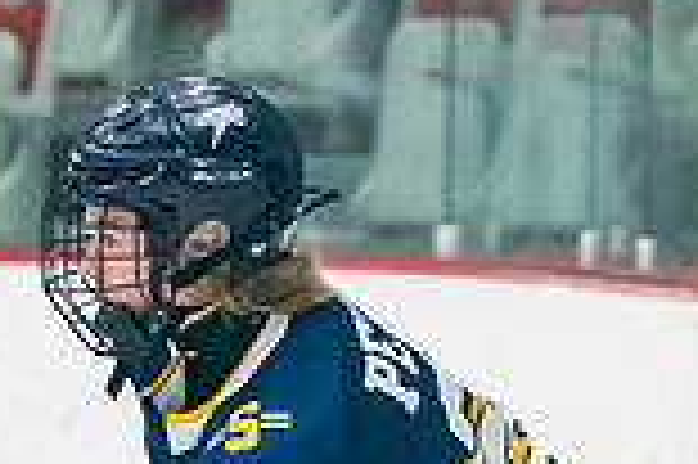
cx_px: 107
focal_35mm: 601
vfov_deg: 2.3
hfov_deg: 3.4
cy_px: 721
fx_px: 11640
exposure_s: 1/1250
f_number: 2.8
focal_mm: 103
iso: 3200
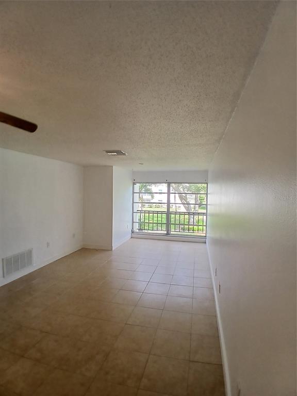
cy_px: 198
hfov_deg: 74.7
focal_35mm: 17
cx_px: 148
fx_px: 194
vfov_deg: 91.0
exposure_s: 1/120
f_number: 2.2
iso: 80
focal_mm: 1.4
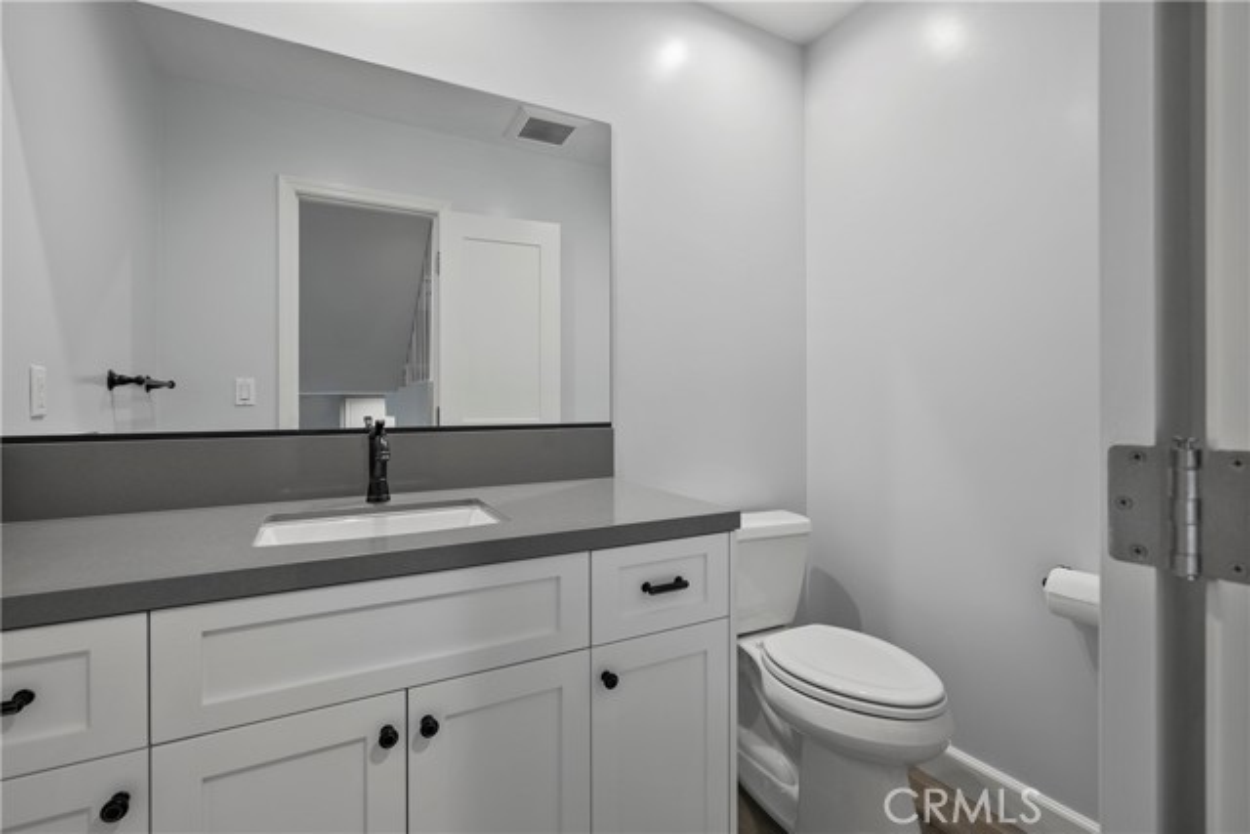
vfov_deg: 73.8
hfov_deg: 96.7
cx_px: 625
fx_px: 556
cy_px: 417
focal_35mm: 16
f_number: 6.3
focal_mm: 16
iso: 250
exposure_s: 1/10
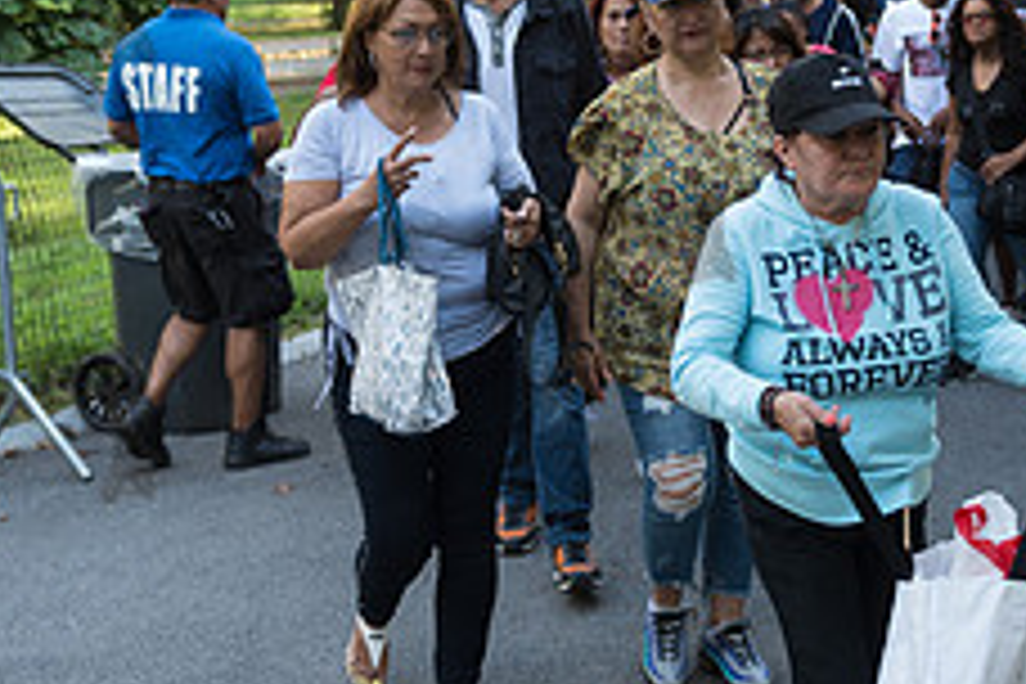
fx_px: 1738
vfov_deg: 22.1
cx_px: 706
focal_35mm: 61
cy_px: 205
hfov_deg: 32.5
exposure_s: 1/160
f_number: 3.2
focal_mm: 24
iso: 200
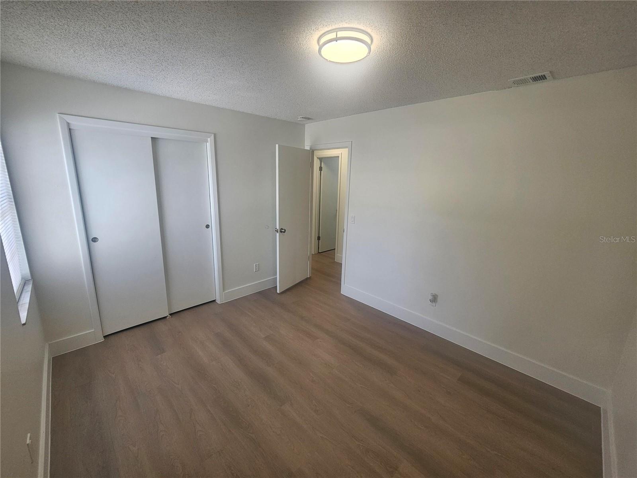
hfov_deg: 106.2
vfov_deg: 89.9
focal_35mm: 13
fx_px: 239
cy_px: 239
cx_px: 318
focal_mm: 2.2
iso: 80
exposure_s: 1/120
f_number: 2.2
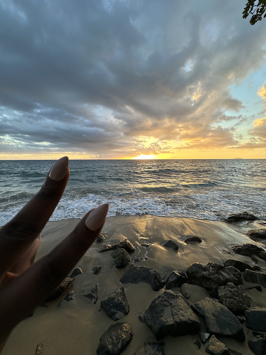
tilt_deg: -8.2
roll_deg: +0.4
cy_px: 178
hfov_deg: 85.7
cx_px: 133
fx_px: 143
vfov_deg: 102.1
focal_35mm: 14
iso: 40
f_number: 2.2
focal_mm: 2.22
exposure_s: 1/216
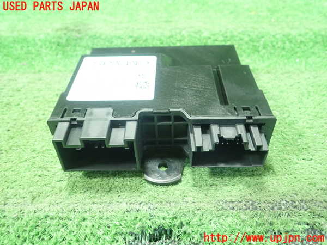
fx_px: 283
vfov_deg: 46.8
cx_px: 164
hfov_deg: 60.0
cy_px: 122
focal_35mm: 30
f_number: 2.3
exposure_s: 1/80
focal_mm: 5.5
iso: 800
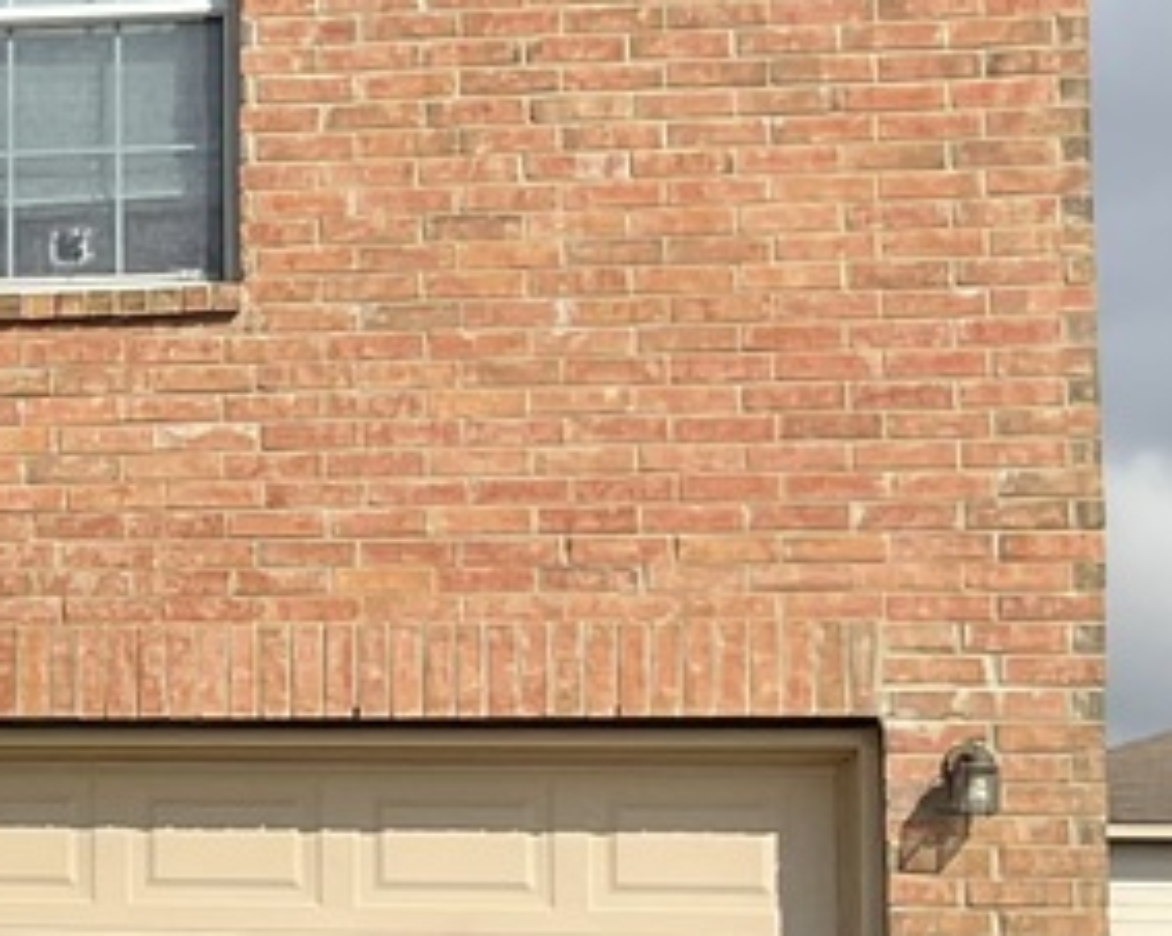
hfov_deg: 12.1
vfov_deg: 10.7
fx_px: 4991
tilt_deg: +7.3
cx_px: -1056
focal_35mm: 144
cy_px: 646
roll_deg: -2.3
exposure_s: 1/3322
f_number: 1.8
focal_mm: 3
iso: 16
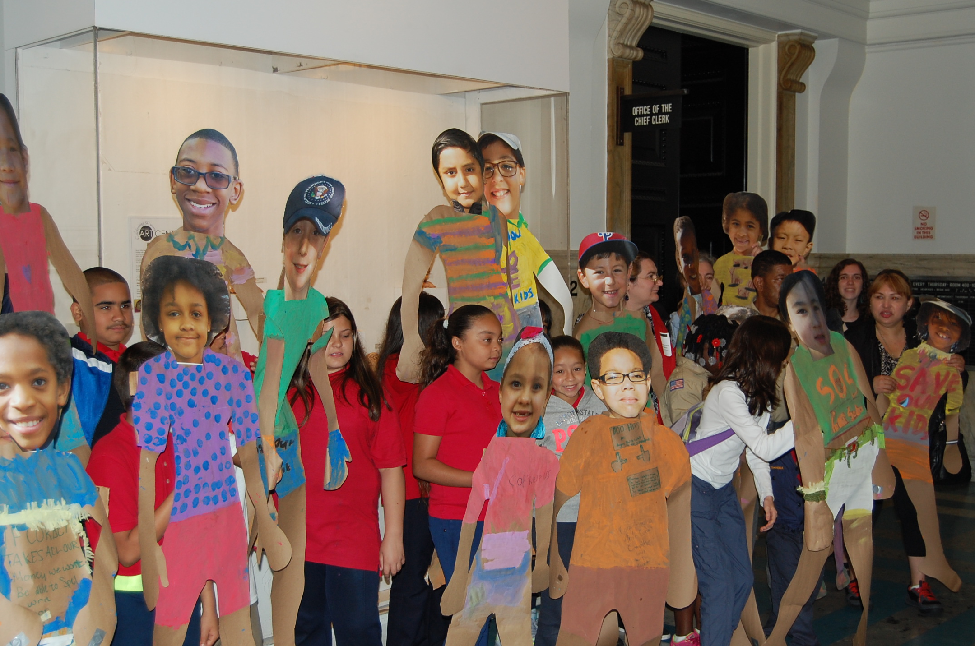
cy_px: 329
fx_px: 1271
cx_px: 497
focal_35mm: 47
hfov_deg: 42.0
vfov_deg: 28.5
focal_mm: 30
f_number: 4.2
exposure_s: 1/60
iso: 400
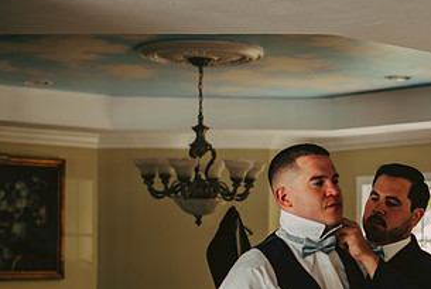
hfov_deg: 21.1
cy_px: 230
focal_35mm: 95
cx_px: 353
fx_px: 1138
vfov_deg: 14.4
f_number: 2
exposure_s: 1/160
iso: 640
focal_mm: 50
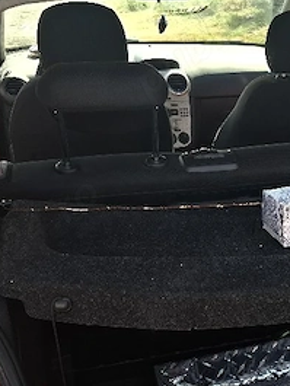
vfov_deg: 36.4
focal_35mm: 52
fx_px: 580
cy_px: 259
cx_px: 289
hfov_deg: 26.6
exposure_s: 1/213
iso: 50
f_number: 1.8
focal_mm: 5.54
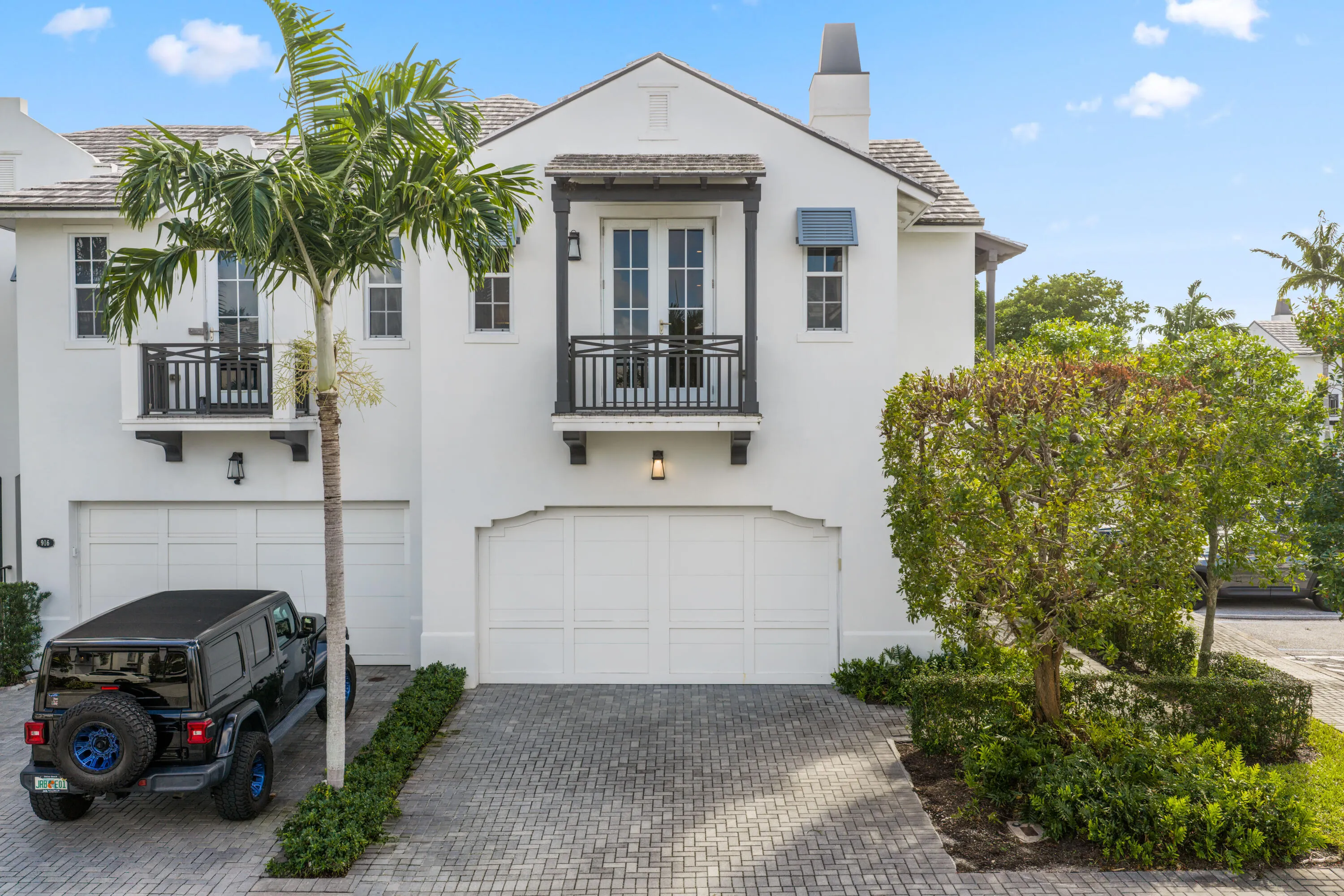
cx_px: 672
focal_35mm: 28
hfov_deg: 65.5
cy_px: 448
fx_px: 1045
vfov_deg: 46.4
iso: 100
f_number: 2.8
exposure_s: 1/400
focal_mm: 14.45
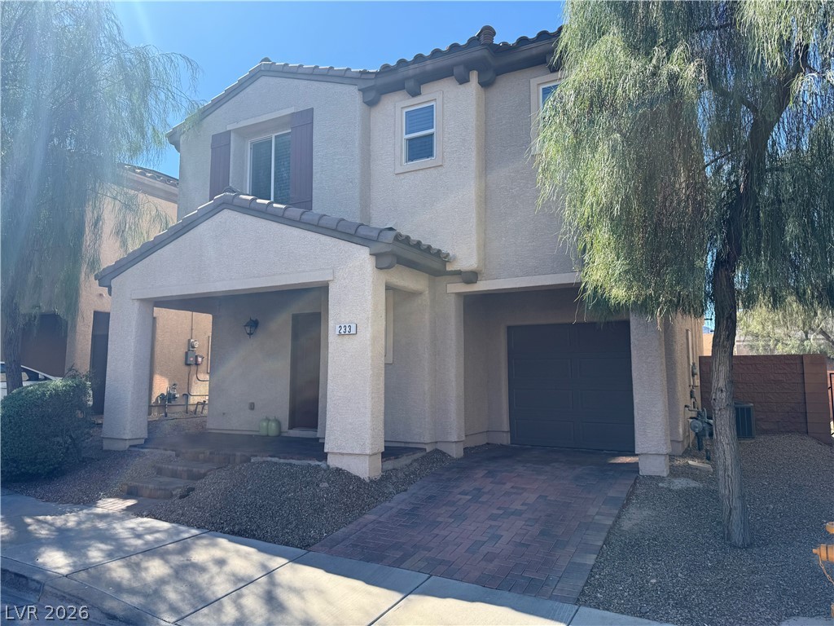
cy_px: 313
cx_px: 417
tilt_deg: +7.4
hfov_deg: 71.6
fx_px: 578
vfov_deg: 56.8
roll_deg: +0.0
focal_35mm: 24
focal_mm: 6.76
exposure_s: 1/2110
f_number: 1.78
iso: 80
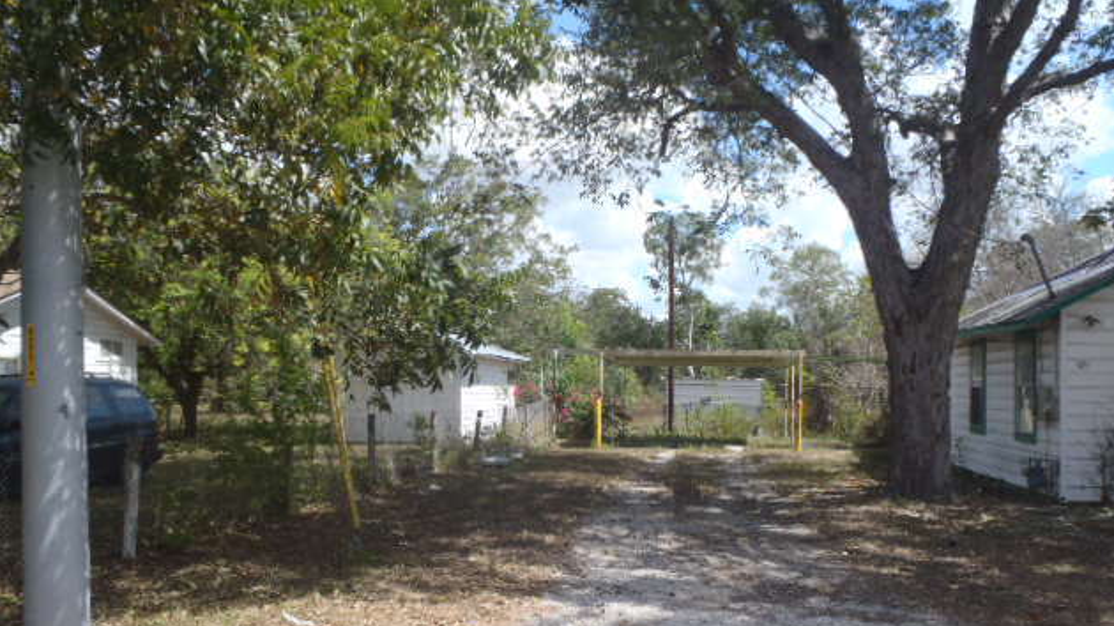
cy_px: 408
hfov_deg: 62.6
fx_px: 915
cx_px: 562
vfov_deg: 37.4
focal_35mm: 31
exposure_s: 1/400
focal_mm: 5
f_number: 3.9
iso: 80
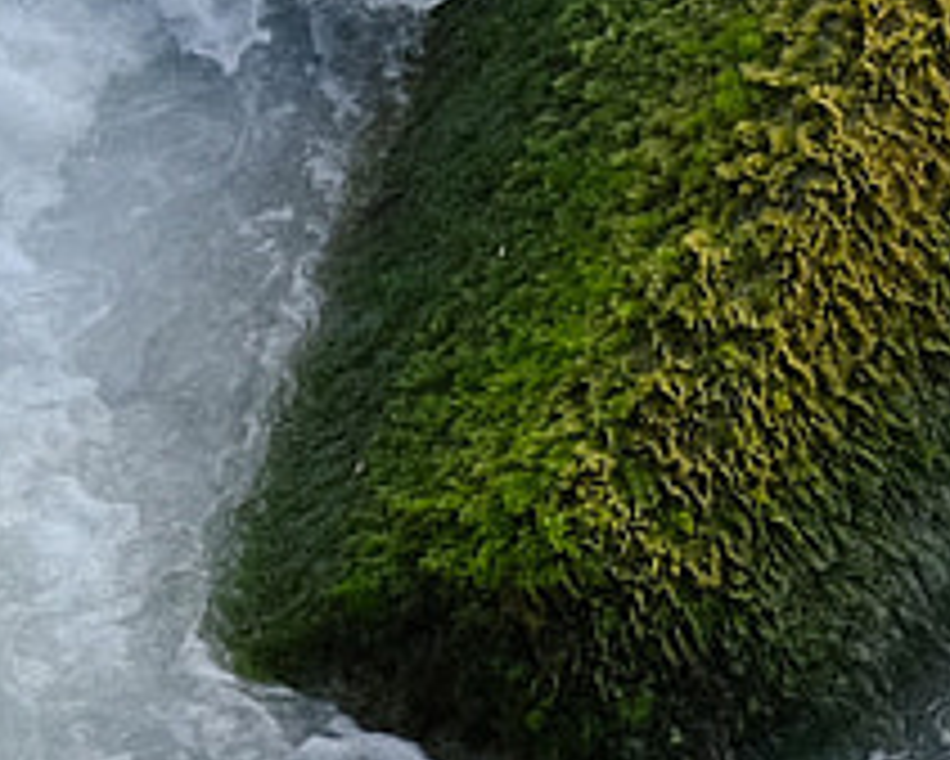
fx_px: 8804
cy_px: -139
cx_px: 1027
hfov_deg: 6.2
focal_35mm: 313
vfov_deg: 4.9
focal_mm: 29.5
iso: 400
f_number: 5
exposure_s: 1/500
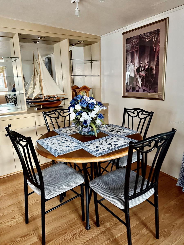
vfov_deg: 71.6
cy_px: 122
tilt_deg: -13.0
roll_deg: +3.6
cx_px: 92
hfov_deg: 56.8
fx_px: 170
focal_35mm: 24
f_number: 1.78
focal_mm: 6.76
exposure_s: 1/31
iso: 1000
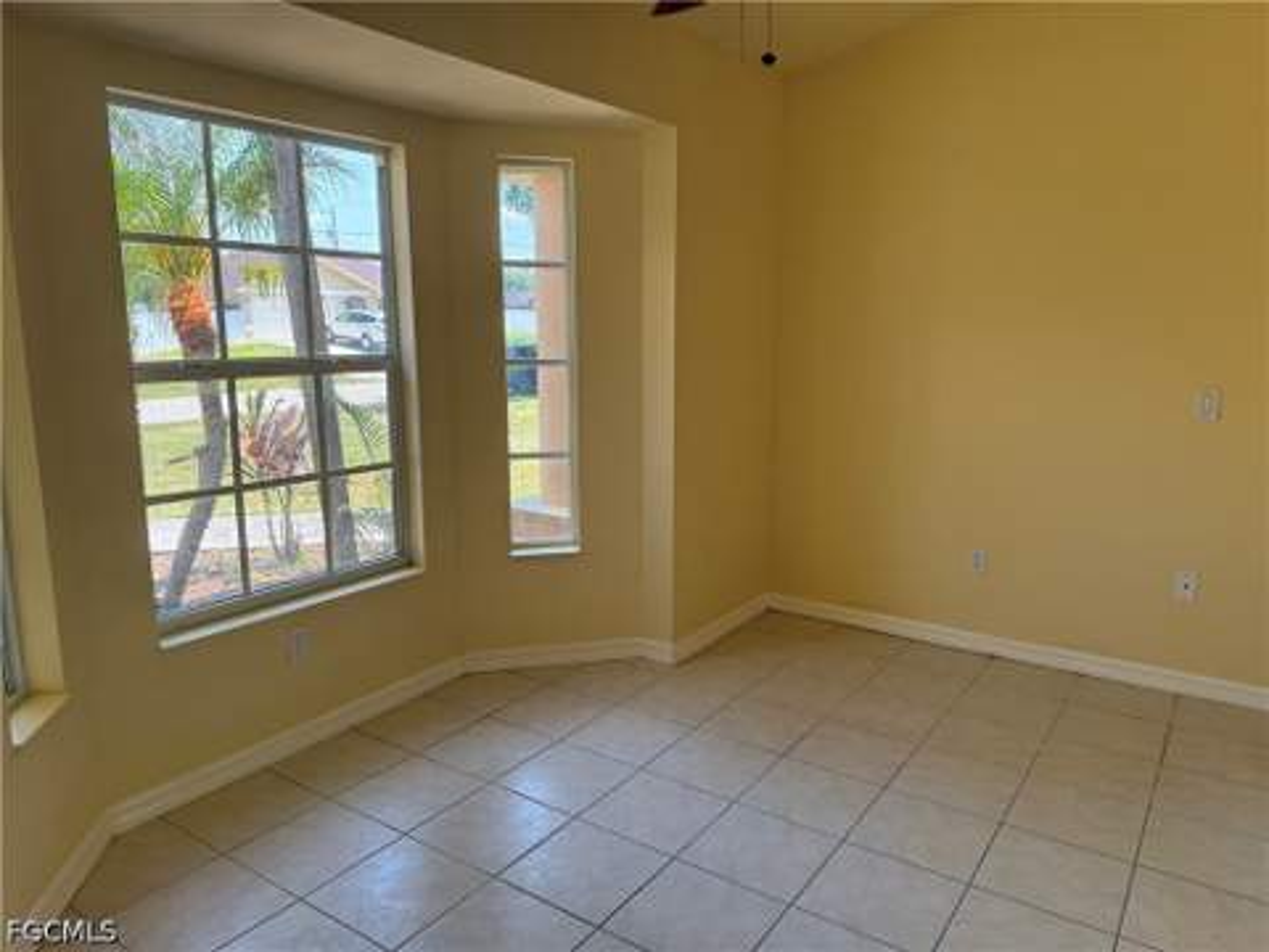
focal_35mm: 24
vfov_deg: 56.8
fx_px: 880
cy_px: 476
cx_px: 634
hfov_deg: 71.6
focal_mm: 6.76
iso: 125
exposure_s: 1/242
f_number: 1.78
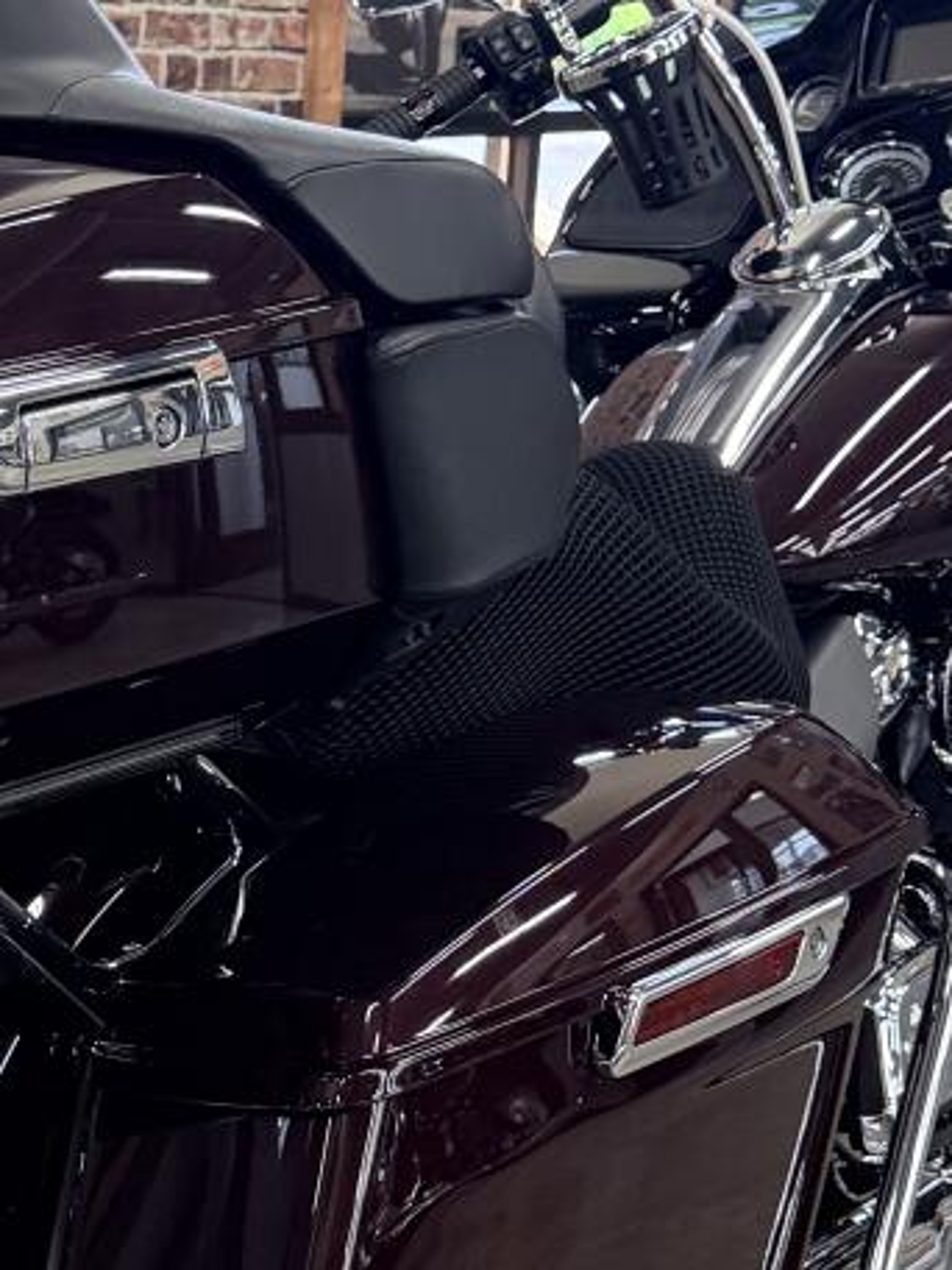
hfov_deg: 18.5
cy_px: 641
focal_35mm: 79
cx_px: 182
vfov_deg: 24.7
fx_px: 2897
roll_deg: -3.0
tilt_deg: -14.0
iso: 320
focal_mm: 6.76
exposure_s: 1/120
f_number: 1.78
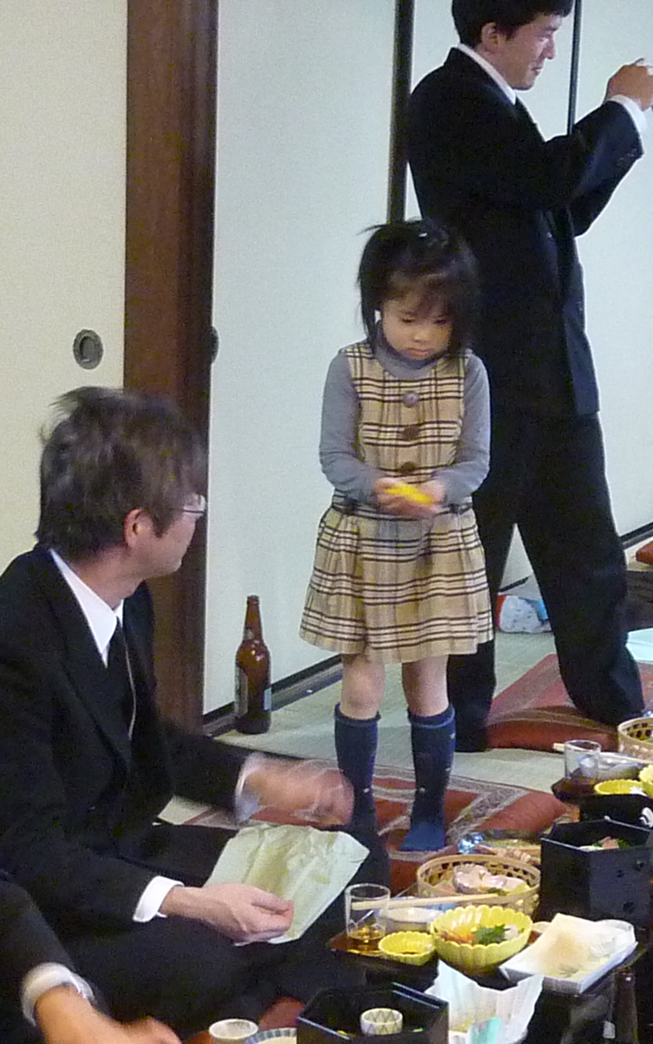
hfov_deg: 15.7
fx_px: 2362
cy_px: 623
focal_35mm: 83
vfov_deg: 24.9
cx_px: 377
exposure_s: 1/15
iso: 400
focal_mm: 4.4
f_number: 3.3
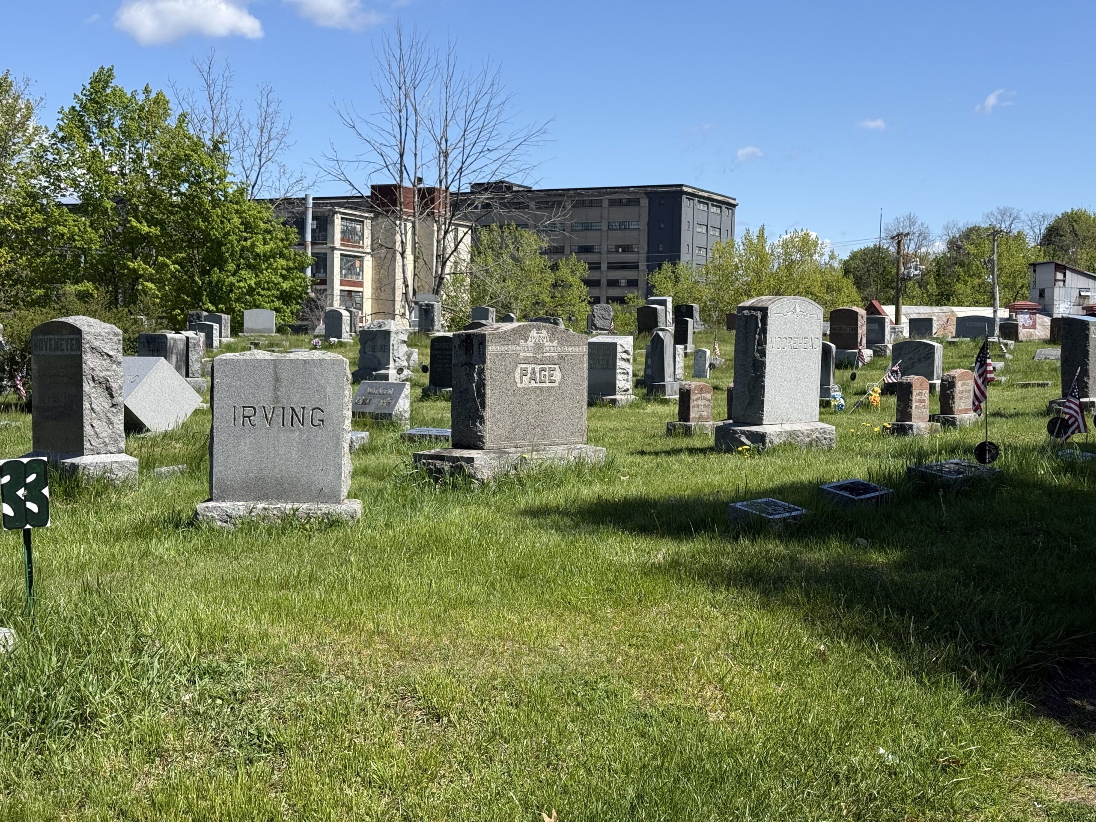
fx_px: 1520
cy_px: 411
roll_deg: -0.4
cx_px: 548
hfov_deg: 39.7
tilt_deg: -1.7
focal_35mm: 48
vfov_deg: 30.3
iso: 64
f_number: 1.78
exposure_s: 1/4098
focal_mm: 6.76
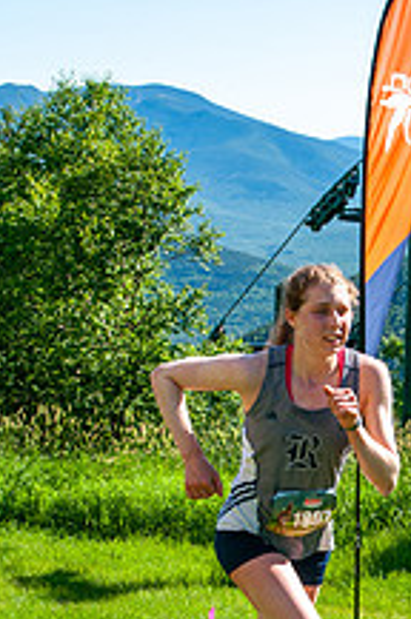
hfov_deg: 12.8
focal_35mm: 106
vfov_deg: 19.0
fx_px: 1821
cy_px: 539
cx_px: 370
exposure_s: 1/400
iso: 200
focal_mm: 34
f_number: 8
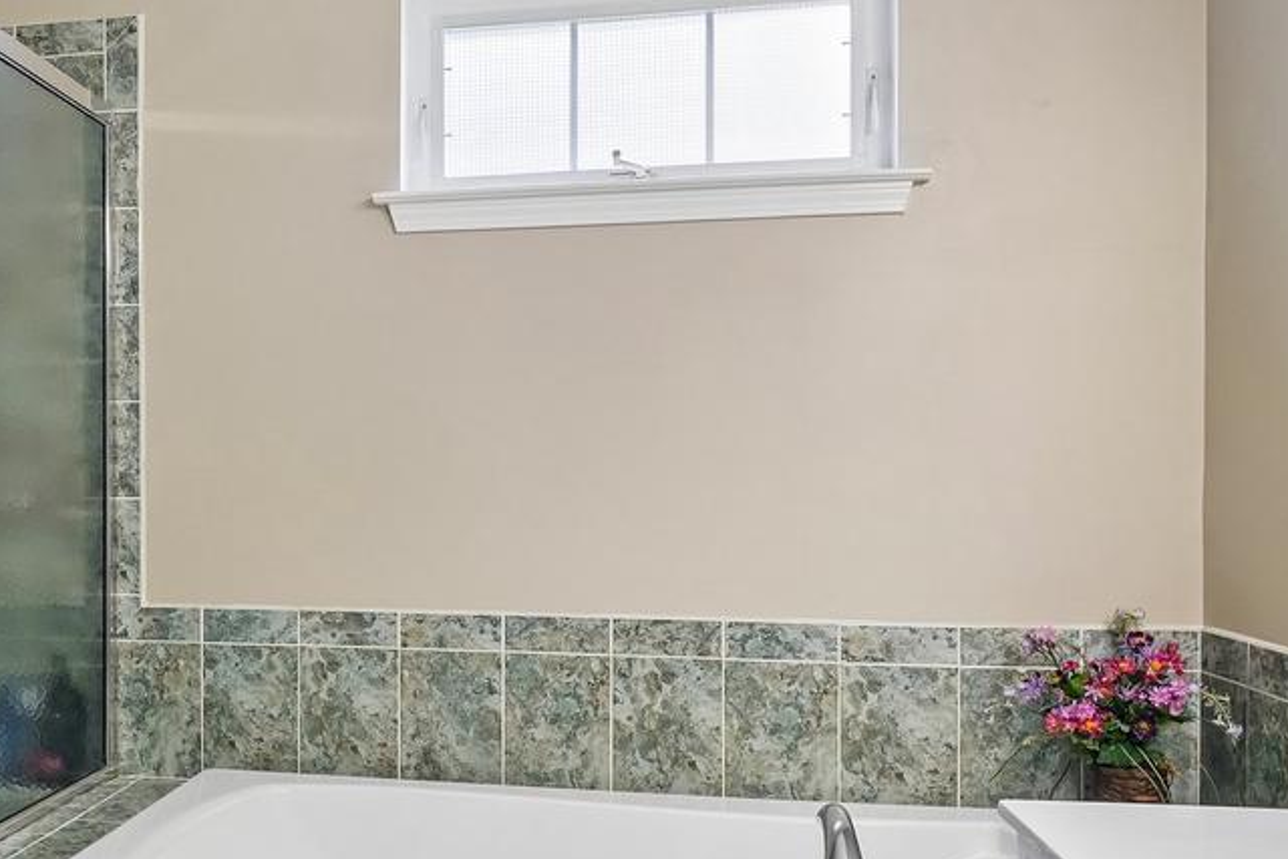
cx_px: 282
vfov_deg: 36.8
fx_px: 1288
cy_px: 481
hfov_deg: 50.3
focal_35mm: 36
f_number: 11
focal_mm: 16
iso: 400
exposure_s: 1/10
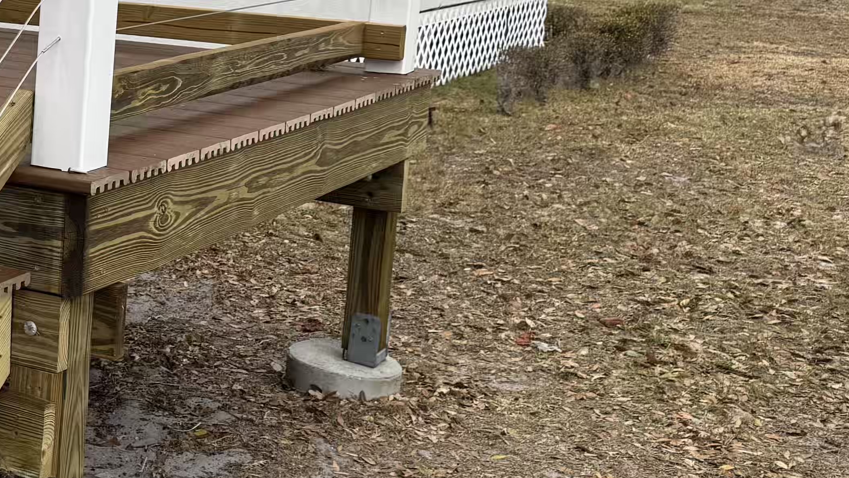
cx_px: -120
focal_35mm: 71
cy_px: 140
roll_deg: -1.5
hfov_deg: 26.9
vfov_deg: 16.9
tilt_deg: -12.2
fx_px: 1598
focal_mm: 6.76
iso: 80
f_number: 1.78
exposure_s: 1/433
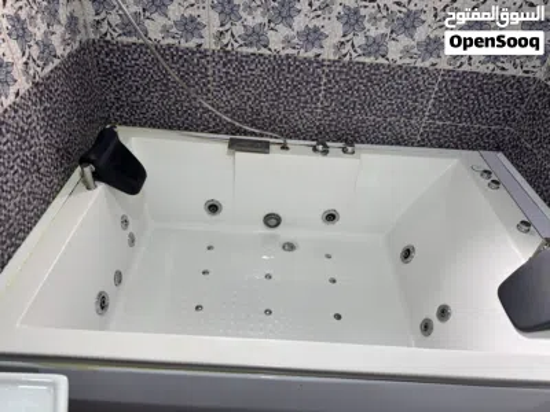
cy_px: 206
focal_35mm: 24
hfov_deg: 71.6
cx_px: 275
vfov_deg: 56.8
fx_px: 381
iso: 200
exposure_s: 1/121
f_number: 1.78
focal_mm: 6.86
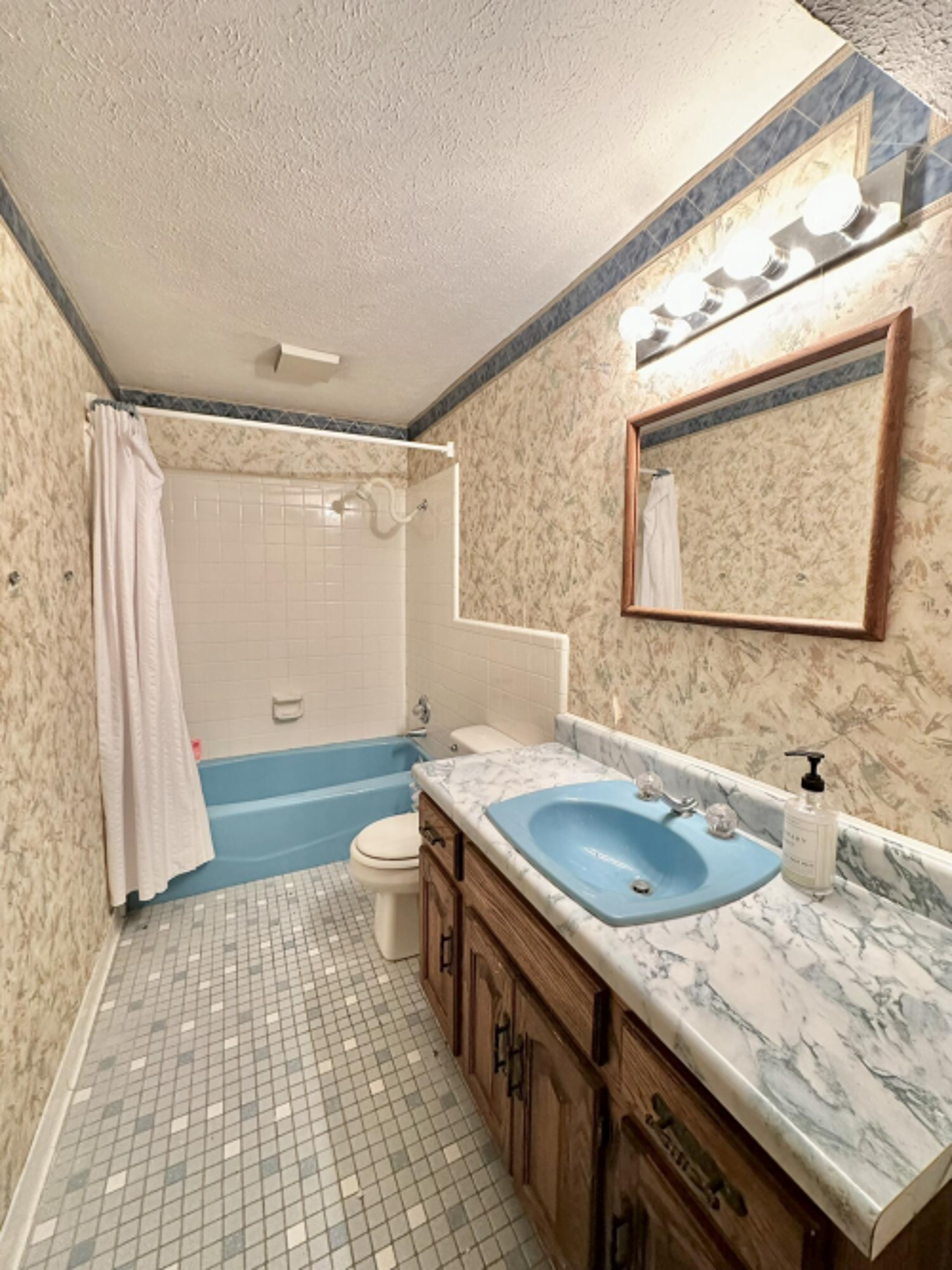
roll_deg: -0.9
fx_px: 514
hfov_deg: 85.7
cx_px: 476
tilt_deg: -5.4
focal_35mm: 14
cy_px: 635
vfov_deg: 102.1
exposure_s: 1/60
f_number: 2.2
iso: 500
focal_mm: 2.22
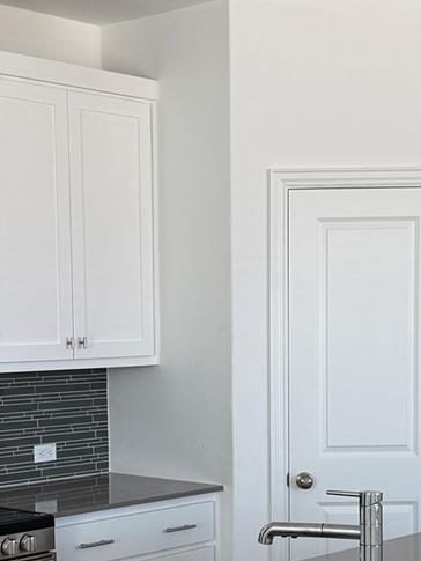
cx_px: 194
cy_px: 420
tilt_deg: -5.1
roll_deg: +0.2
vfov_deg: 25.4
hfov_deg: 19.4
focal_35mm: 76
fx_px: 1232
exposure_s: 1/121
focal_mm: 6.76
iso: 125
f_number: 1.78
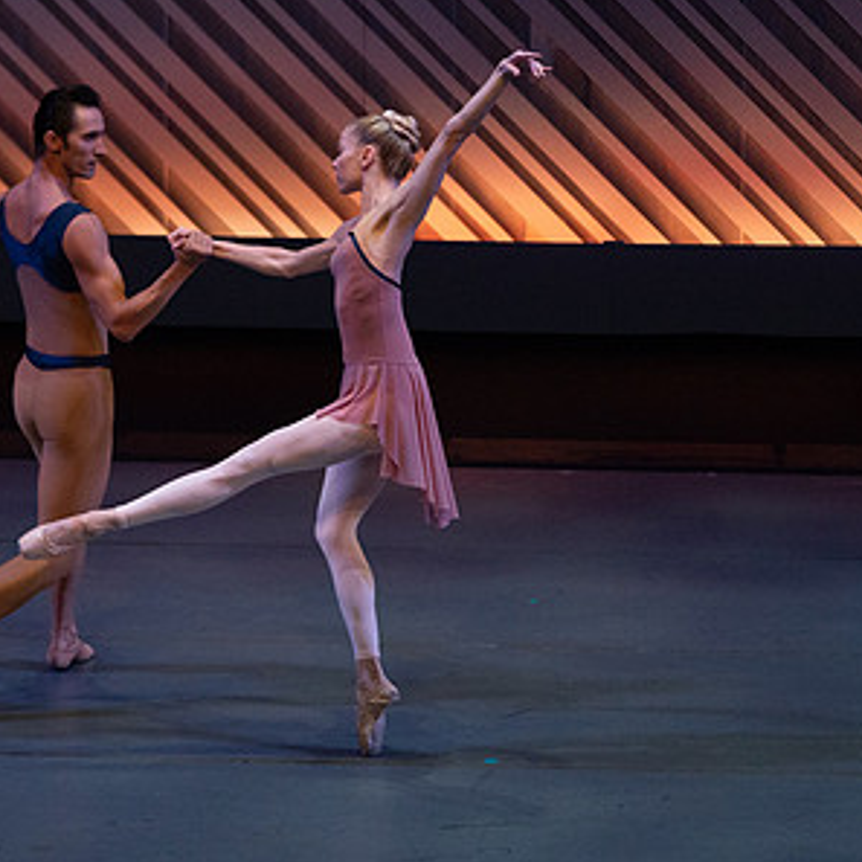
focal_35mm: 189
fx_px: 5325
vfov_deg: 9.3
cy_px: 309
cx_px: 305
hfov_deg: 9.3
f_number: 6.3
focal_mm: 114
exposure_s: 1/400
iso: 8000
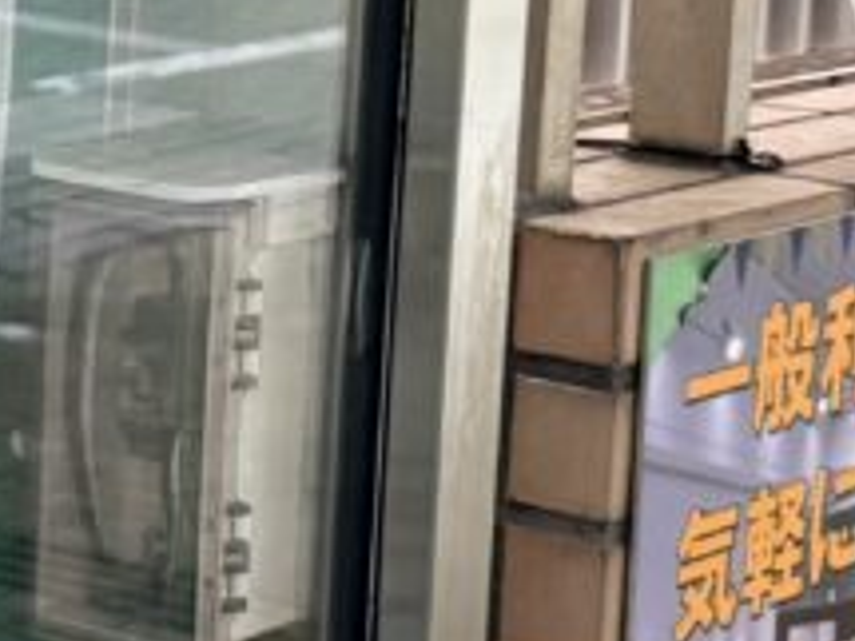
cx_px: -660
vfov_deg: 10.3
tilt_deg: -4.3
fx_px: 3530
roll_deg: -0.9
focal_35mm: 143
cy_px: -16
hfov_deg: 12.6
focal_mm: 6.76
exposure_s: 1/60
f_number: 1.78
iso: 250
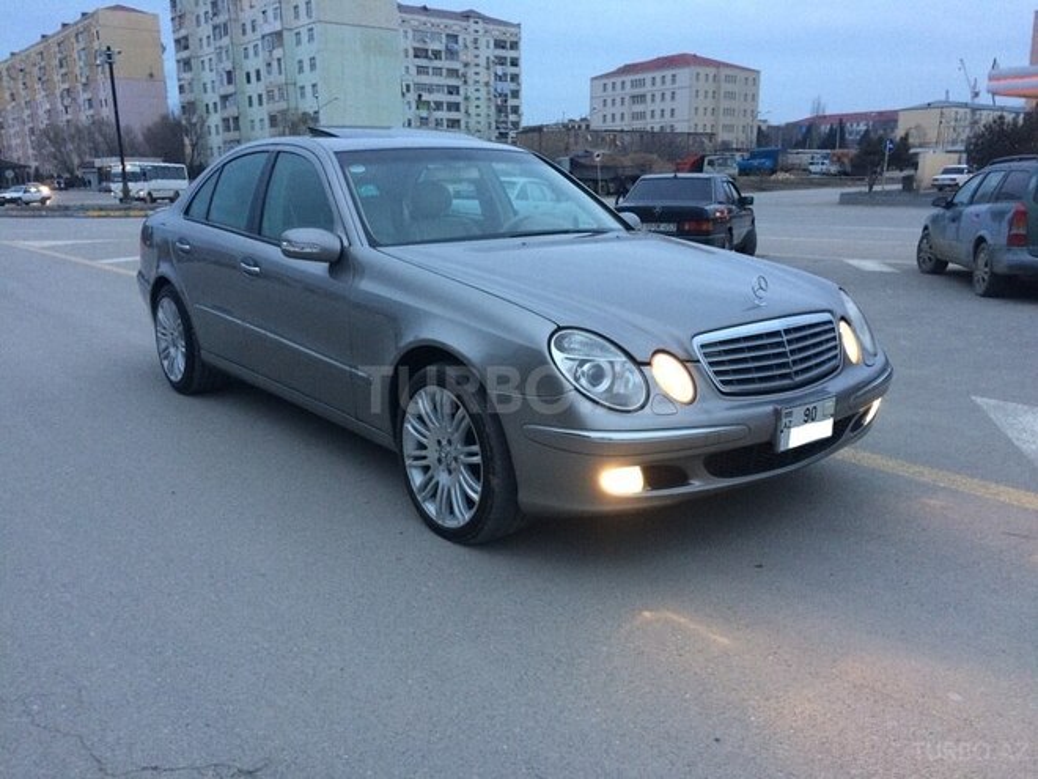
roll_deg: -0.5
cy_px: 390
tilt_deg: -14.8
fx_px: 870
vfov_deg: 48.2
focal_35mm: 29
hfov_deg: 61.7
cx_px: 519
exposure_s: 1/33
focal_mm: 4.15
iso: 200
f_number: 2.2
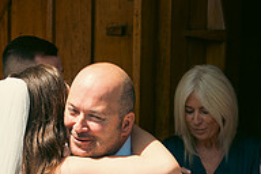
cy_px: 186
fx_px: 877
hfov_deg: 16.9
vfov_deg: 11.2
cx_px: 122
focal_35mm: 121
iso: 100
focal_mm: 40
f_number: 3.5
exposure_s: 1/800
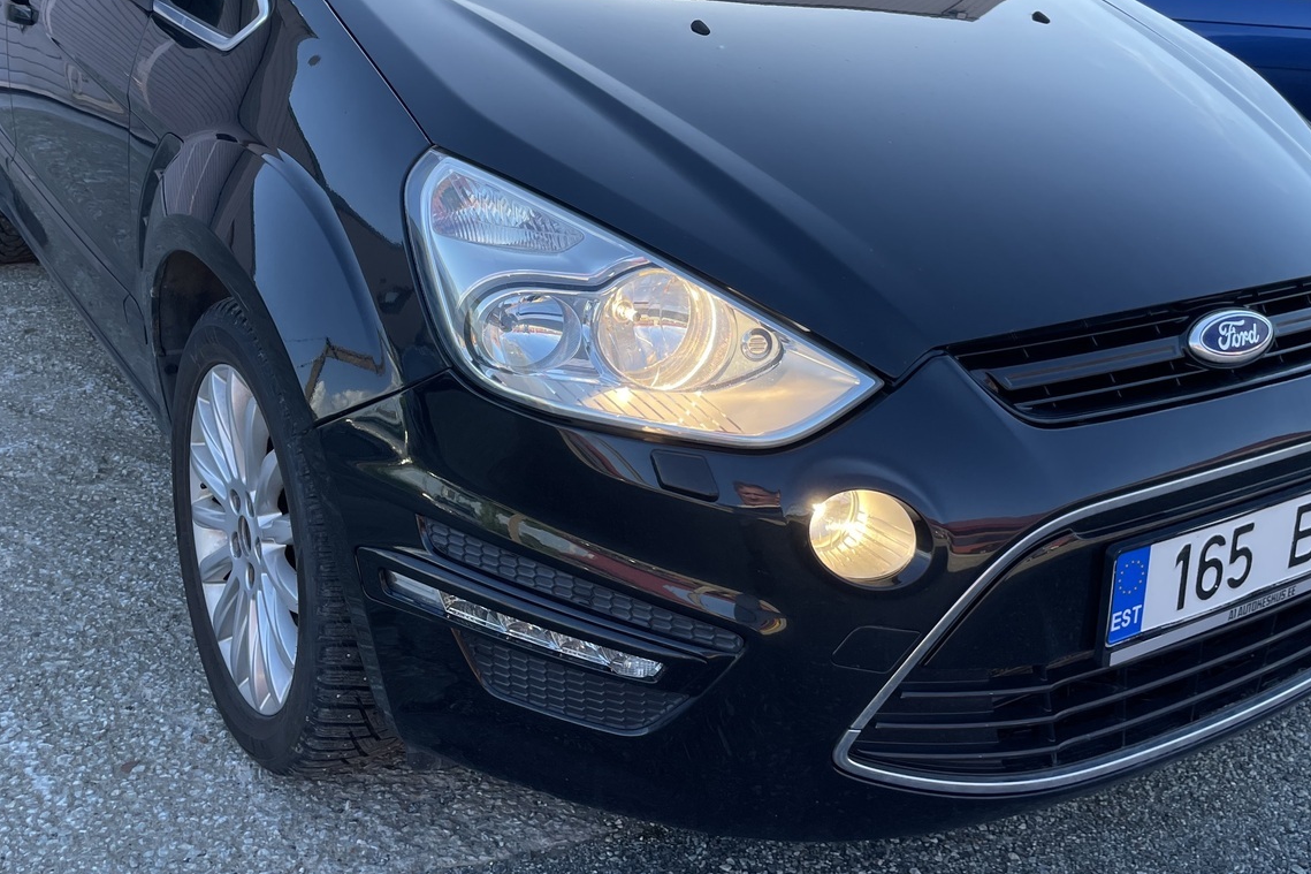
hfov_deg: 50.7
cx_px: 672
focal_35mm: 38
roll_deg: +0.5
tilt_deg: -9.8
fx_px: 1384
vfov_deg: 34.4
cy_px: 236
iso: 32
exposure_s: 1/502
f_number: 1.6
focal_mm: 4.2
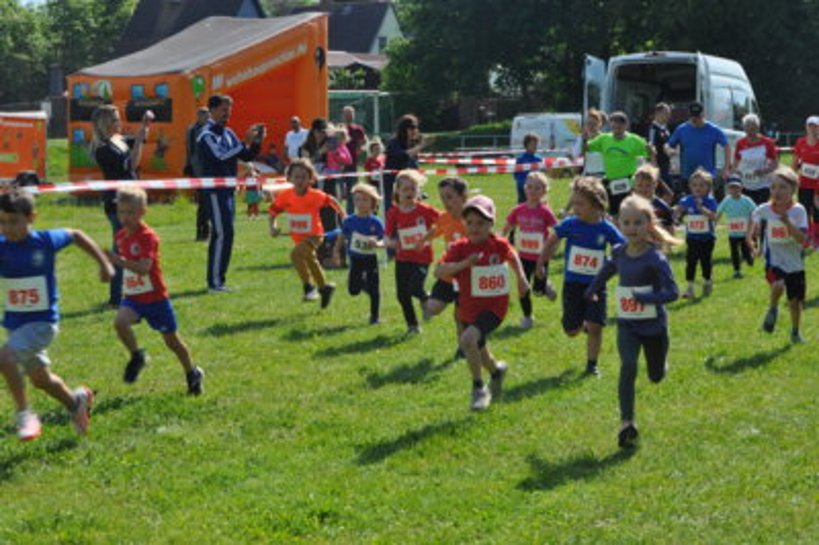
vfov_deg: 16.5
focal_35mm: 82
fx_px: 1875
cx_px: 410
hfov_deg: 24.6
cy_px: 272
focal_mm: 55
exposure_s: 1/160
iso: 200
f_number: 13
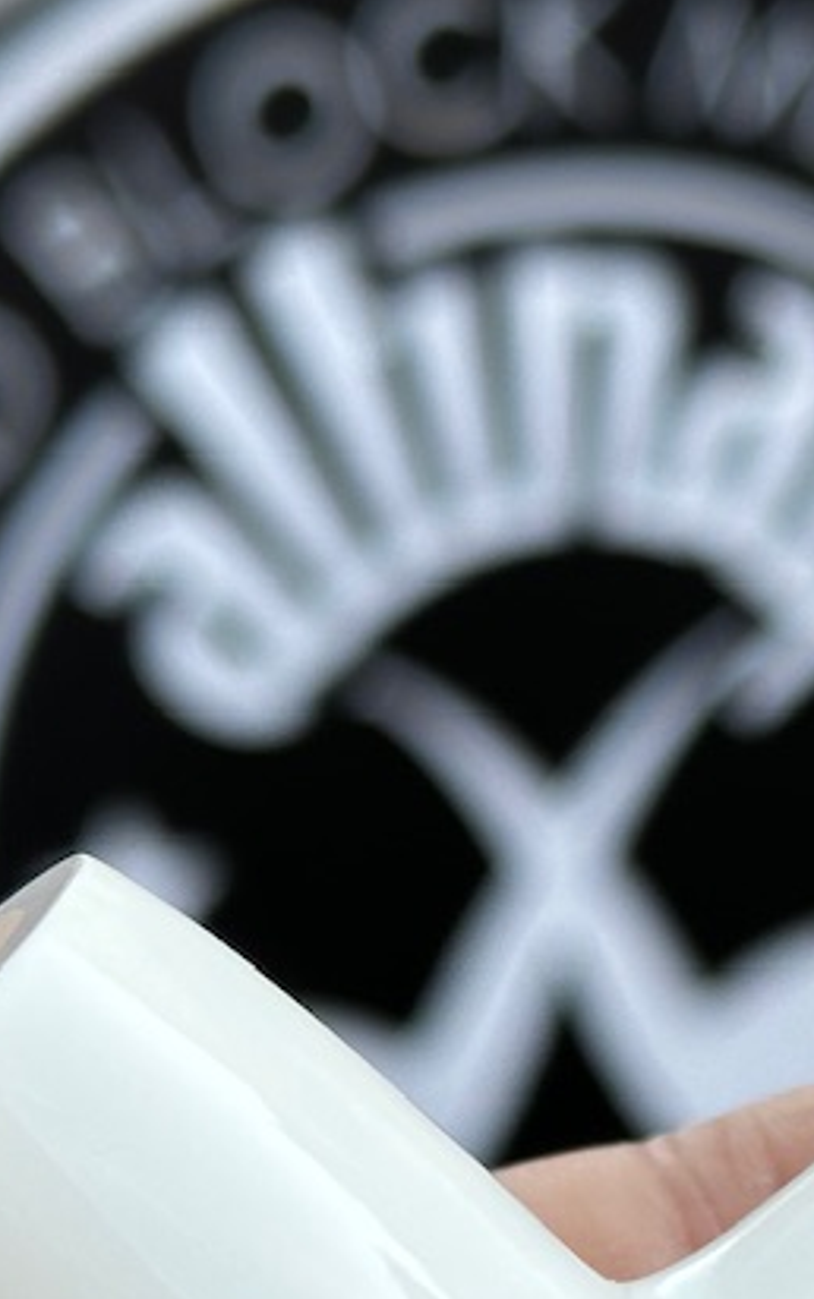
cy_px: 1085
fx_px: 5600
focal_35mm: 158
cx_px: 1070
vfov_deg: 13.2
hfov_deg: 8.2
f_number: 1.78
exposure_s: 1/133
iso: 50
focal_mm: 6.86
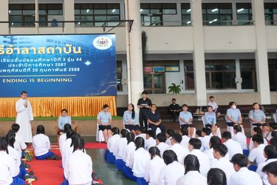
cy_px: 63
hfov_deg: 38.9
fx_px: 369
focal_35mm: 48
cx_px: 41
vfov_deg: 27.9
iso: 1000
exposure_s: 1/40
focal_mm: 16
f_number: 9
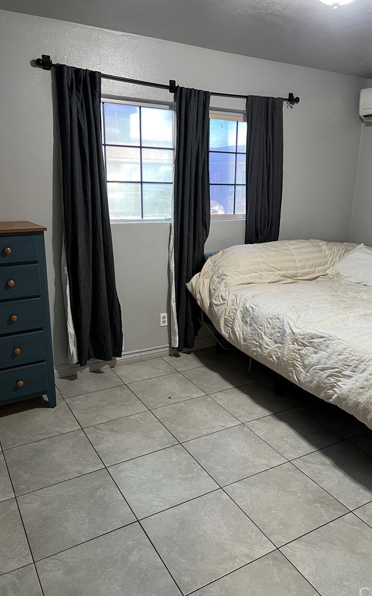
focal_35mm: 28
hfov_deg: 44.4
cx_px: 217
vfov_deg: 66.5
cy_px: 299
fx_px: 454
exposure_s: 1/60
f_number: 1.5
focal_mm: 5.7
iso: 200
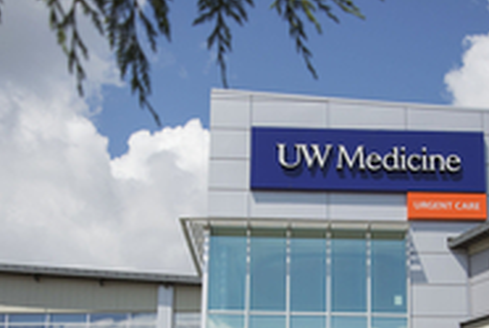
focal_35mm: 73
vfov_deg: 18.2
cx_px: 300
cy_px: 349
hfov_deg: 27.6
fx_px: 994
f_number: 8
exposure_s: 1/1600
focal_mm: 34
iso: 500
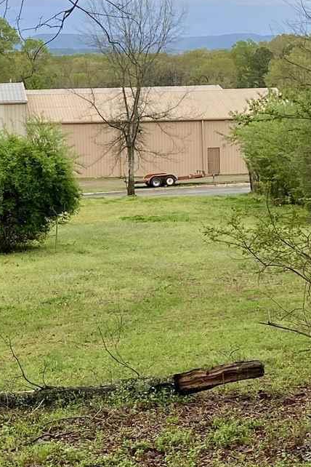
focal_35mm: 97
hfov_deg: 14.0
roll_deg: +1.5
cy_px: 169
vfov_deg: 21.0
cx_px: 39
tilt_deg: -3.7
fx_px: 1257
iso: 32
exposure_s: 1/623
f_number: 1.8
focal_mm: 4.25
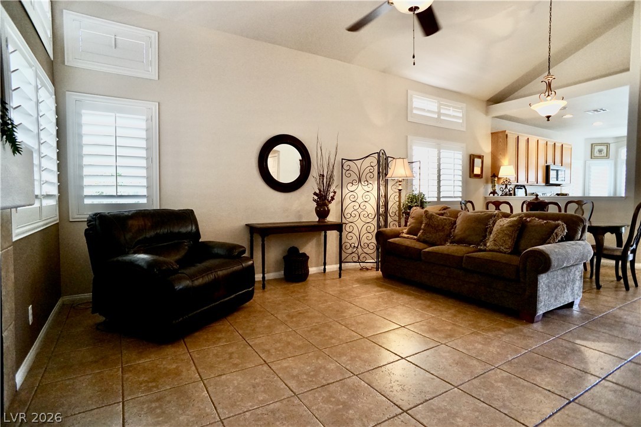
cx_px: 320
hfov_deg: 73.7
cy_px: 214
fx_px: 427
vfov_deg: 53.1
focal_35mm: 24
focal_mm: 16
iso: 1600
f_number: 4
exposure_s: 1/160
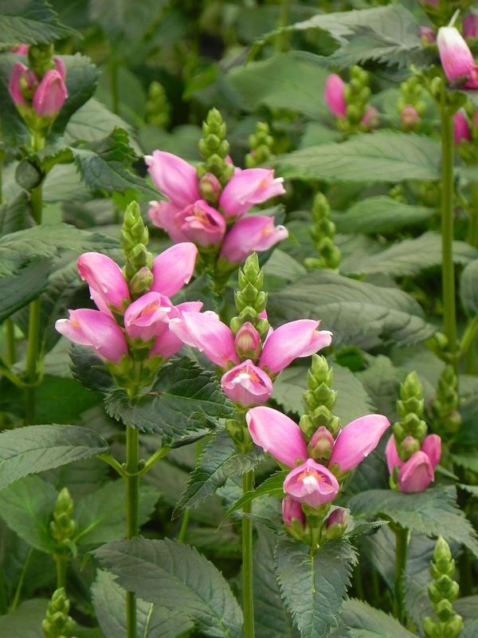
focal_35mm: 337
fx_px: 6205
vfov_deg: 5.9
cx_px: 239
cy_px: 319
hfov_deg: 4.4
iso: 160
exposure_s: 1/200
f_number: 5
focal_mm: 59.9
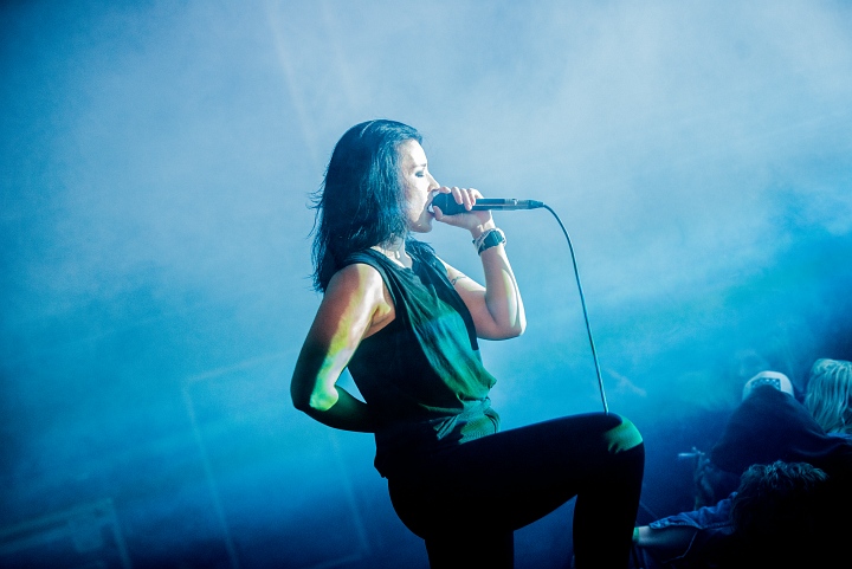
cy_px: 284
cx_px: 426
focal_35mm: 82
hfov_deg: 24.7
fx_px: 1942
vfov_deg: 16.7
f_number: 2.8
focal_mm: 82
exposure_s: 1/25
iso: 4000
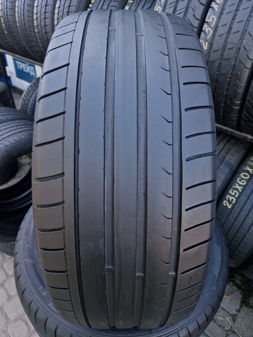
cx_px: 126
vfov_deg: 73.9
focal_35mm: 23
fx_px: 224
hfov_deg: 58.9
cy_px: 168
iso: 50
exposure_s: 1/180
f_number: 1.8
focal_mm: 5.4
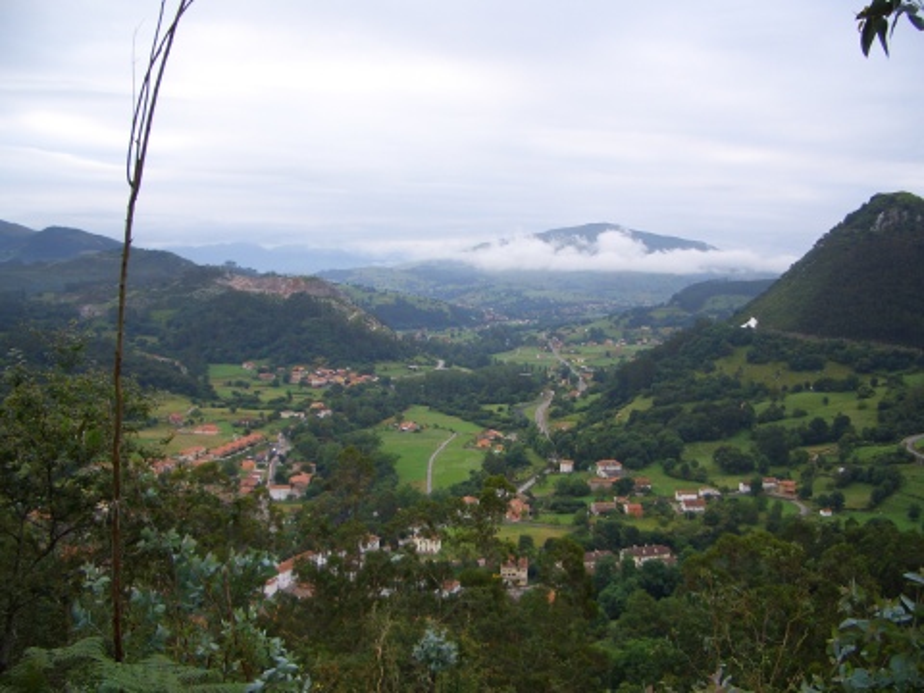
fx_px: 934
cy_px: 346
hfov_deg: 52.6
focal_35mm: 35
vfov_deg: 40.7
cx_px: 462
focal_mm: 5.8
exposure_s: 1/250
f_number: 2.6
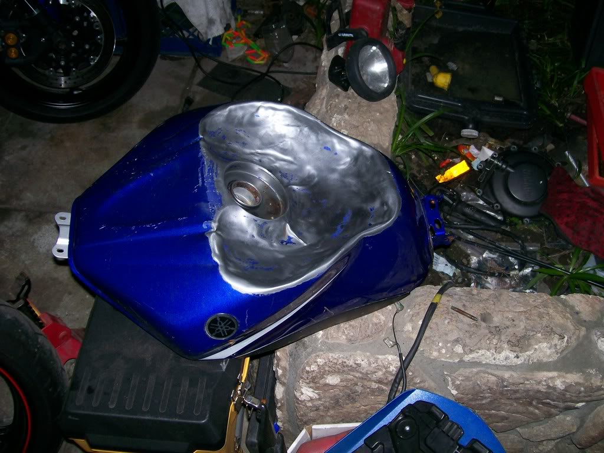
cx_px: 302
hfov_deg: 51.4
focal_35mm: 36
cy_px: 226
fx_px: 628
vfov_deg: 39.7
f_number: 2.7
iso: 80
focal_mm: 6
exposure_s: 1/64
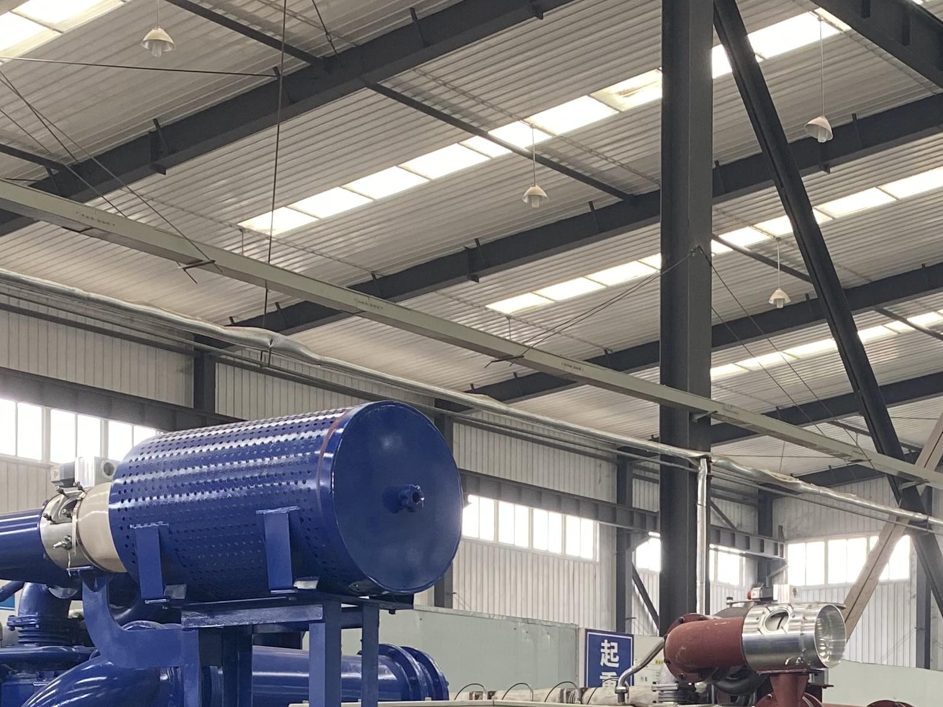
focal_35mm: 67
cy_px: 802
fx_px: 1825
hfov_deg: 28.5
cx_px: 717
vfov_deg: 20.7
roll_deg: -0.6
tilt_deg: -0.1
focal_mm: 4.25
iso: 125
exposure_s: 1/121
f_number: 1.8
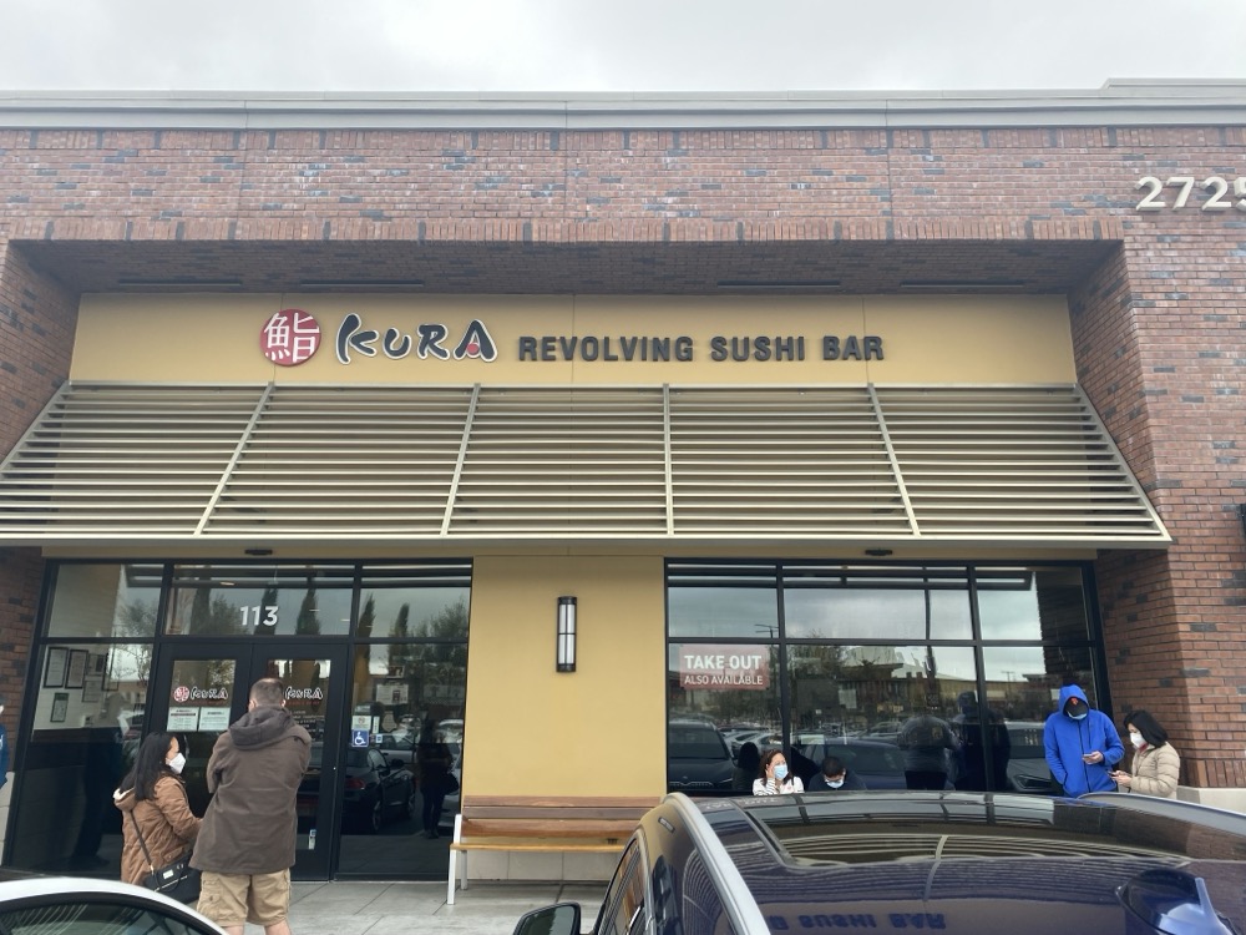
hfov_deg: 67.3
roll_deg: -0.4
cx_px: 623
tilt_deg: +14.2
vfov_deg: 53.1
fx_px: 936
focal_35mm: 26
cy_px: 468
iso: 32
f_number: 1.8
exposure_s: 1/180
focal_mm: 4.25
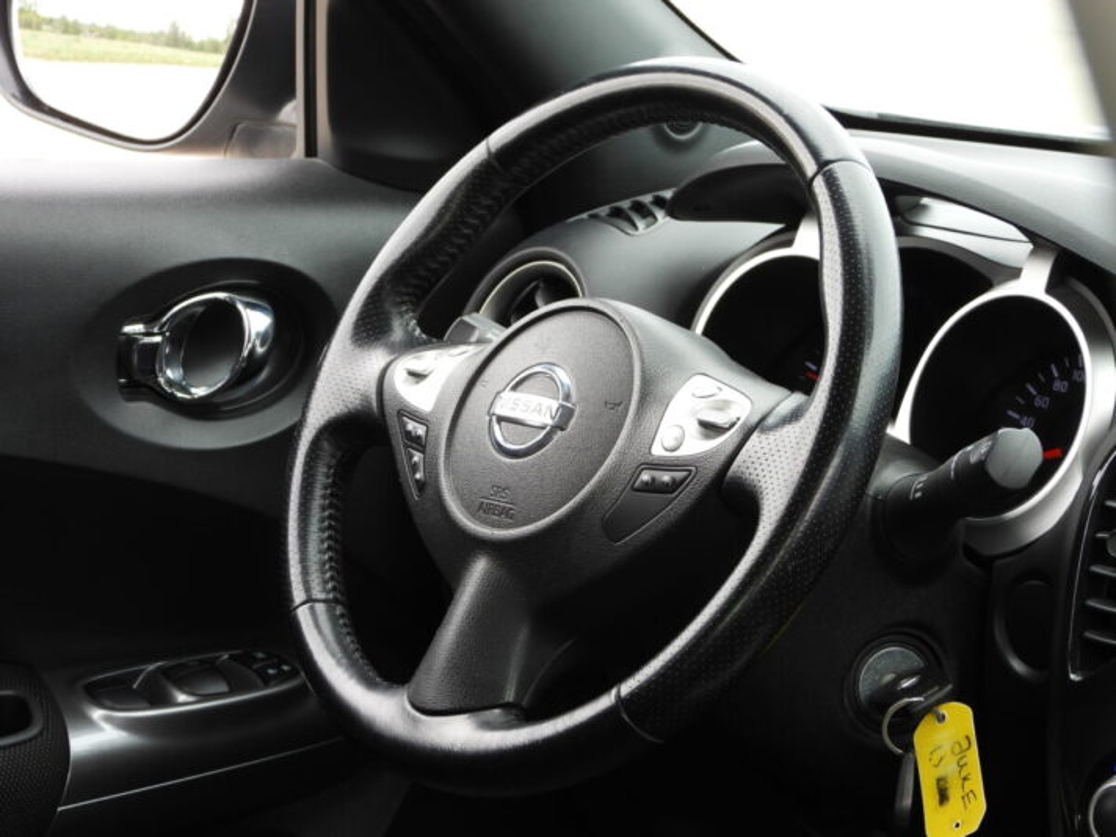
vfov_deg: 16.2
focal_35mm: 91
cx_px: 558
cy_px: 418
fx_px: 2934
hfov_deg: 21.5
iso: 100
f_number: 3.5
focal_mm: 16.3
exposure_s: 1/80
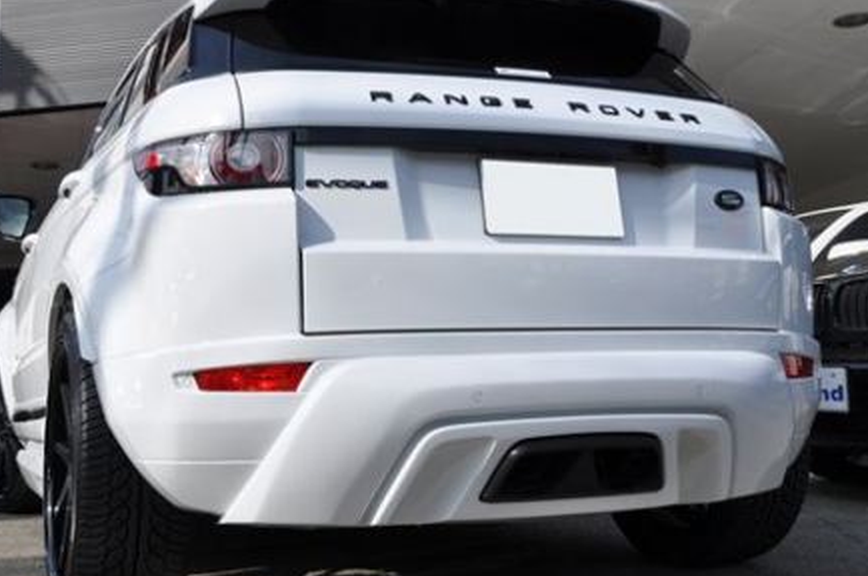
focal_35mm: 51
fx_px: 1220
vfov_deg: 26.6
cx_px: 380
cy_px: 285
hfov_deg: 39.1
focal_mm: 25
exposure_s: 1/200
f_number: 14
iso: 200
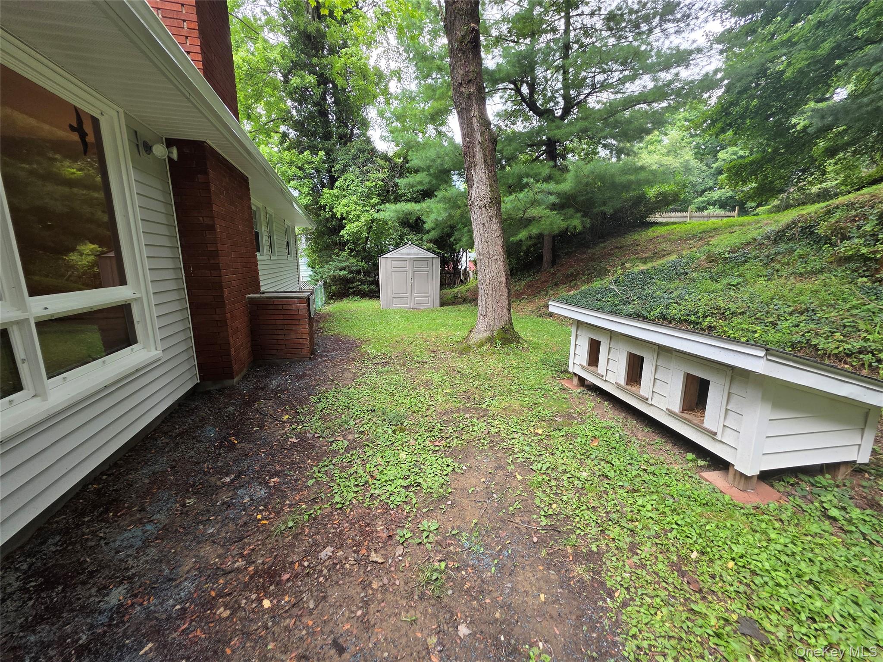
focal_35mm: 13
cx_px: 442
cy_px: 331
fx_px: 332
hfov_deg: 106.2
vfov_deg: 89.9
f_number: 1.9
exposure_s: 1/120
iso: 50
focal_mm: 2.2
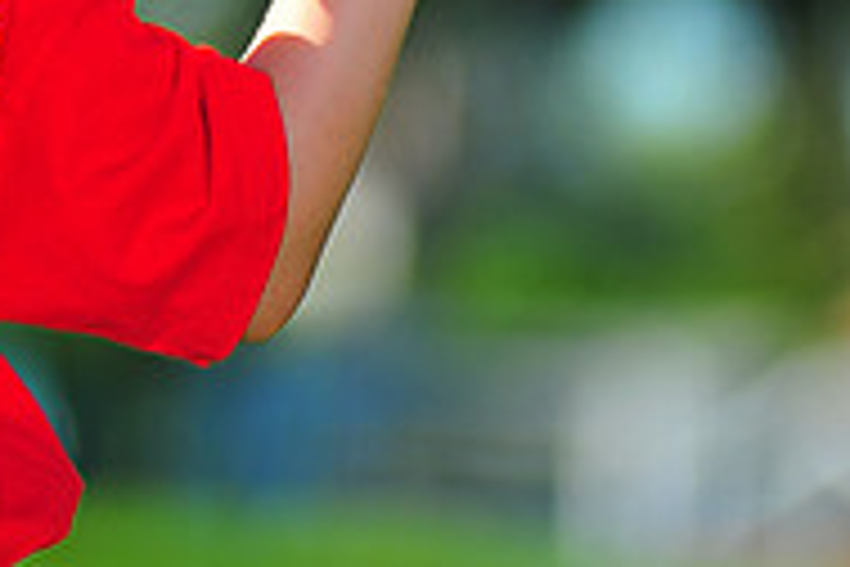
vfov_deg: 2.5
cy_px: -256
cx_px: -234
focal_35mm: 553
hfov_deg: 3.7
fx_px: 13056
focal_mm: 180
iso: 200
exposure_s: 1/1600
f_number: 3.5
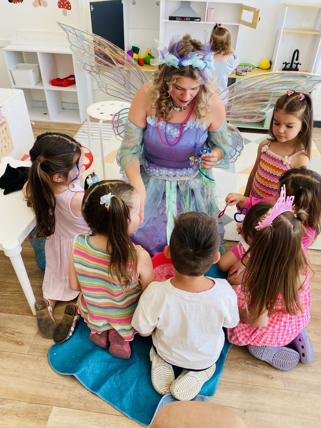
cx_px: 160
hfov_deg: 53.1
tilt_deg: -39.5
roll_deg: +0.6
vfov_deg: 67.3
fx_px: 321
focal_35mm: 26
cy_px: 214
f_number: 1.8
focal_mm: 4.25
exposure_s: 1/122
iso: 32
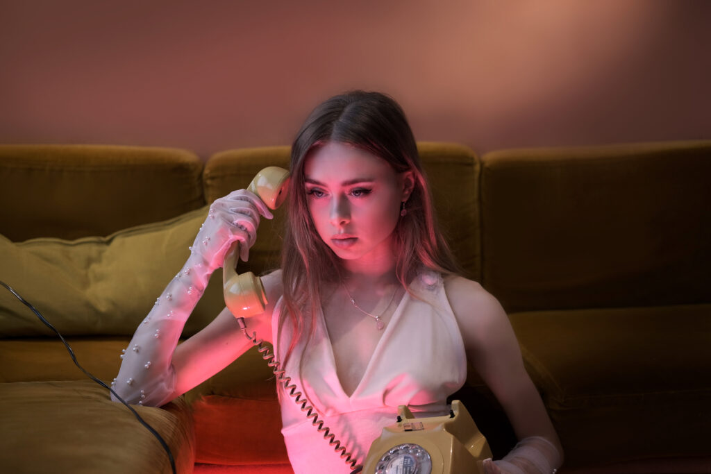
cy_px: 237
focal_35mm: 53
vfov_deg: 25.5
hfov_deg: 37.5
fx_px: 1047
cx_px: 356
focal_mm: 35
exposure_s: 1/105
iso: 400
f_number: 2
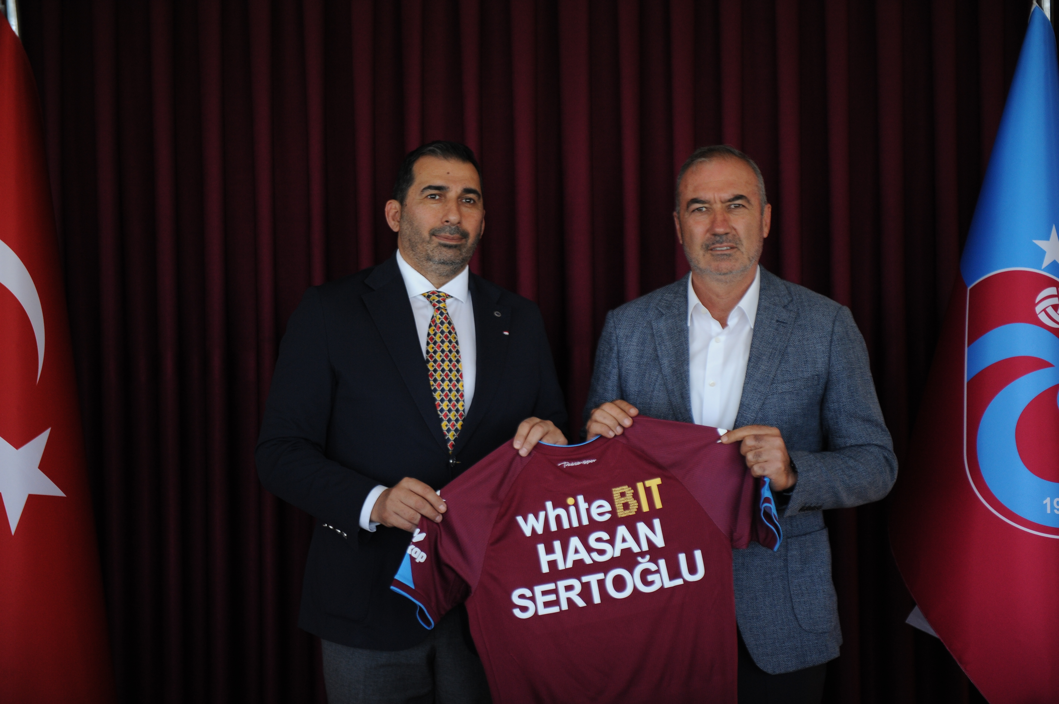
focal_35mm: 70
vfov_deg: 19.4
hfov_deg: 28.9
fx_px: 2058
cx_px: 530
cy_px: 352
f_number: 2.8
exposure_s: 1/800
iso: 1000
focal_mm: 70
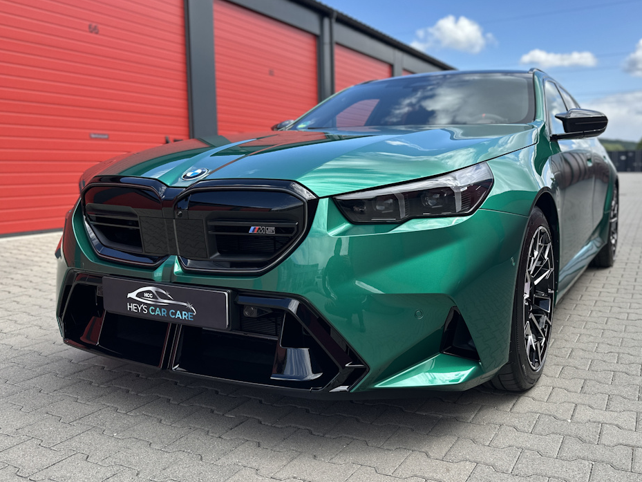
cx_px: 388
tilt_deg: -6.9
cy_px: 225
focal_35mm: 31
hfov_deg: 57.8
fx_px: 575
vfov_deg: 45.4
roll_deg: +0.4
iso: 80
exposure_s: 1/1949
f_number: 1.78
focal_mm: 6.86
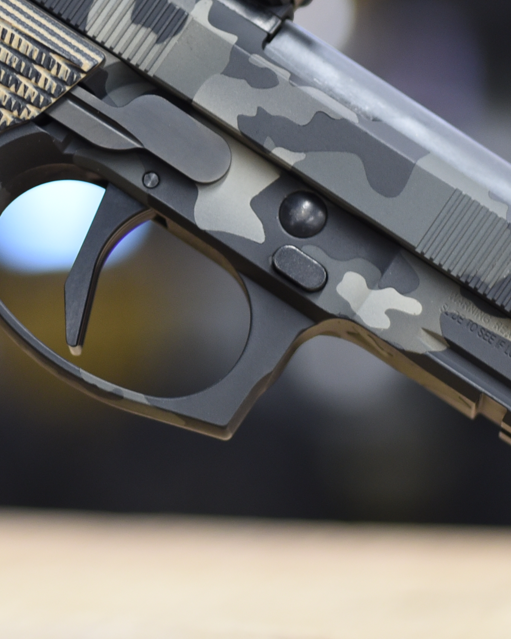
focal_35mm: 202
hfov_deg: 7.7
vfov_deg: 9.5
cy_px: 110
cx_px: 270
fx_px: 3819
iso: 800
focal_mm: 60
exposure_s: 1/80
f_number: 3.2
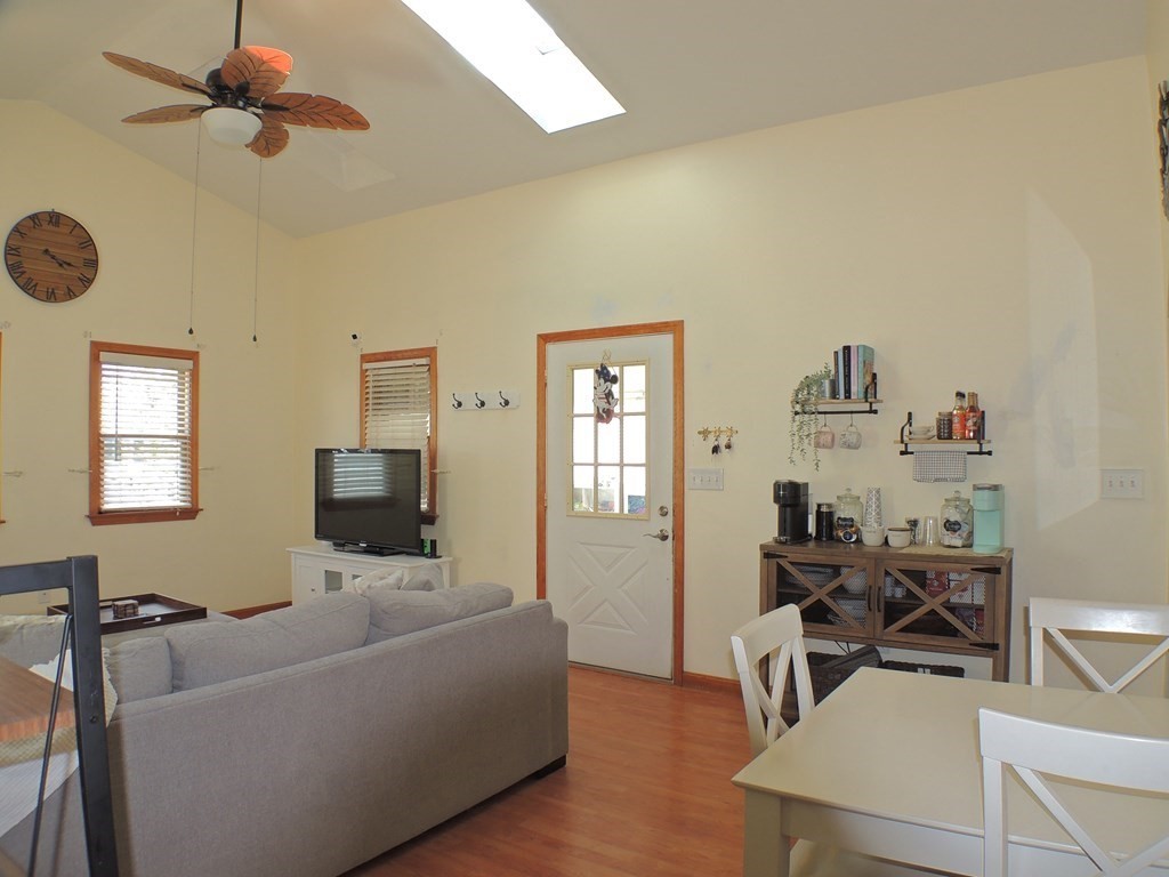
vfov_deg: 46.8
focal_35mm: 30
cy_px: 438
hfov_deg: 60.0
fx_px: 1013
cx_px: 584
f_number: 3.1
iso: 125
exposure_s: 1/40
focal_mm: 5.3
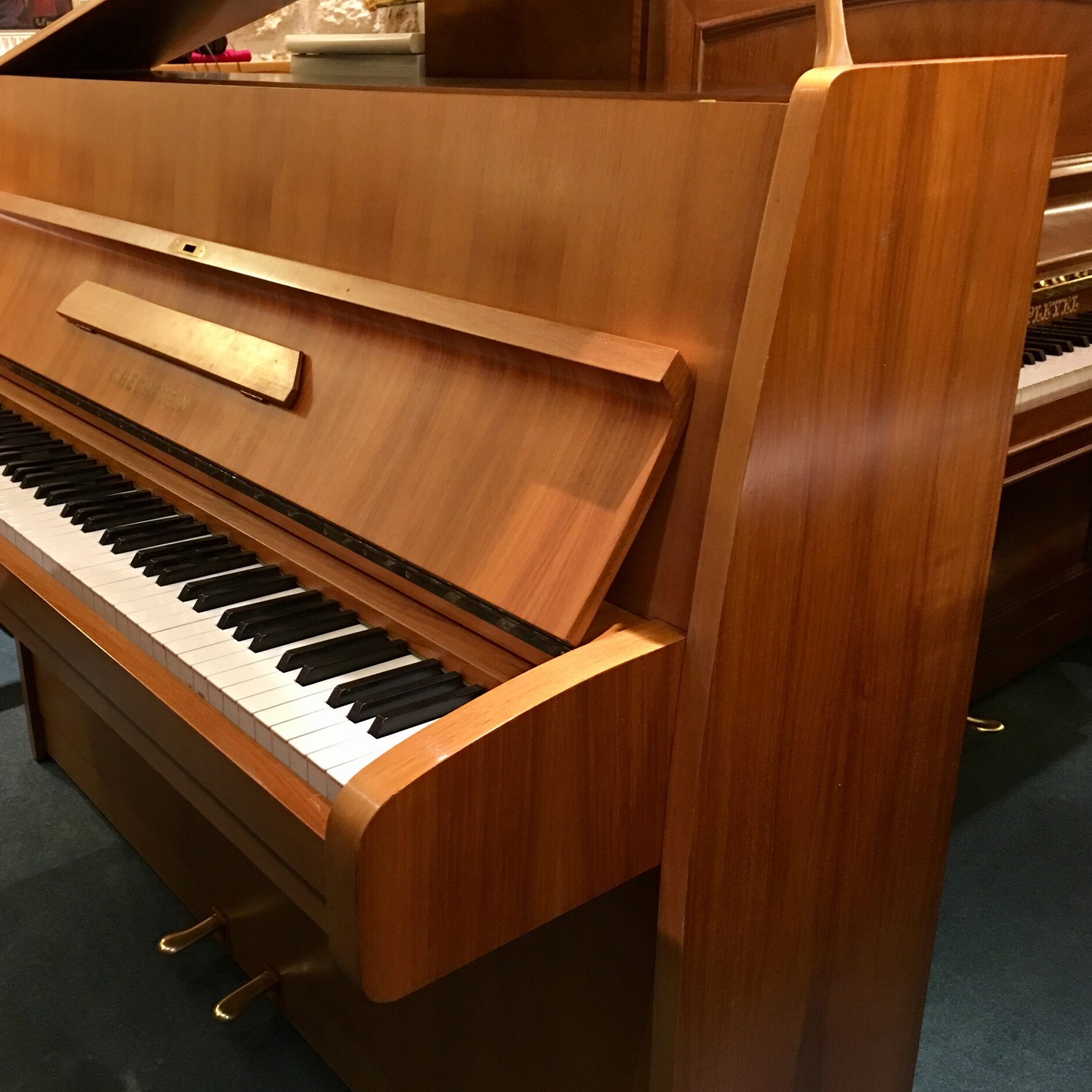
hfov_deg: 46.9
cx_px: 423
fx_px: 1249
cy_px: 539
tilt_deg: -20.2
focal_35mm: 35
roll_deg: +1.2
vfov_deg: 47.2
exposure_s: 1/10
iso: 80
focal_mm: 4.15
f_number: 2.2
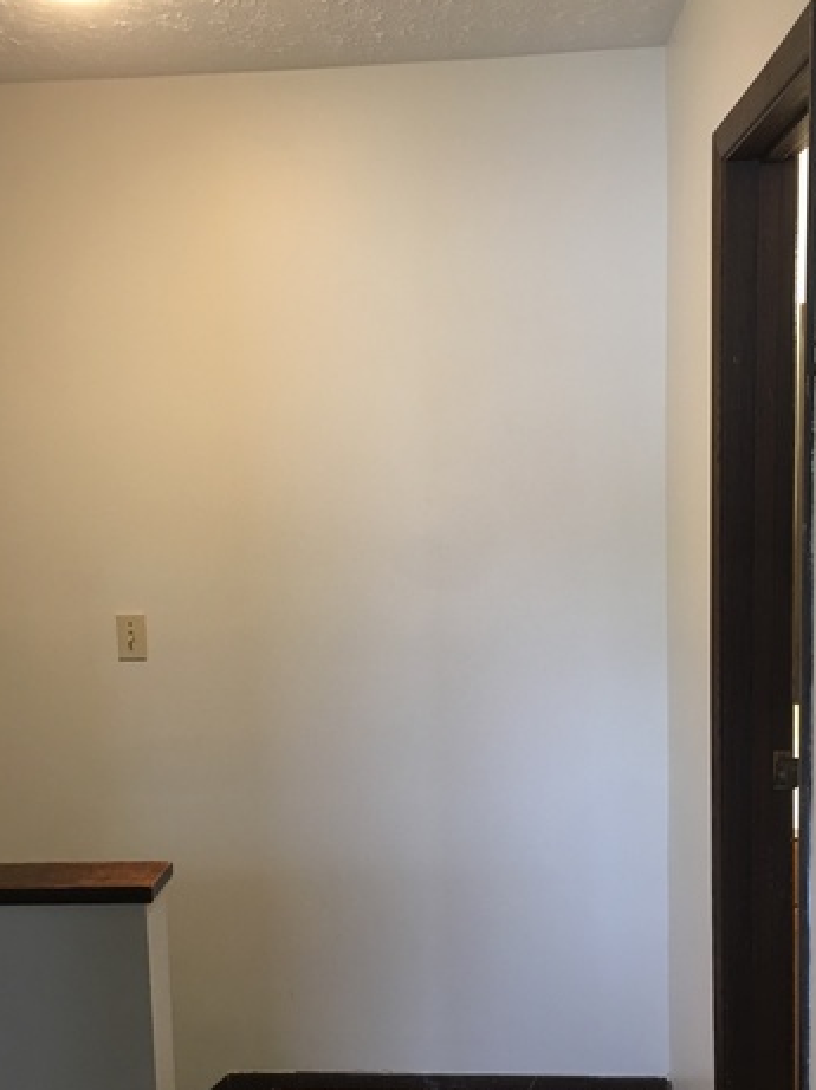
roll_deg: +1.2
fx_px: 1322
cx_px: 381
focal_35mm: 42
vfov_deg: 44.6
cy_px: 647
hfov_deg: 34.3
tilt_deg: -6.9
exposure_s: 1/15
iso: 50
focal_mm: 4.15
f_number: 2.2
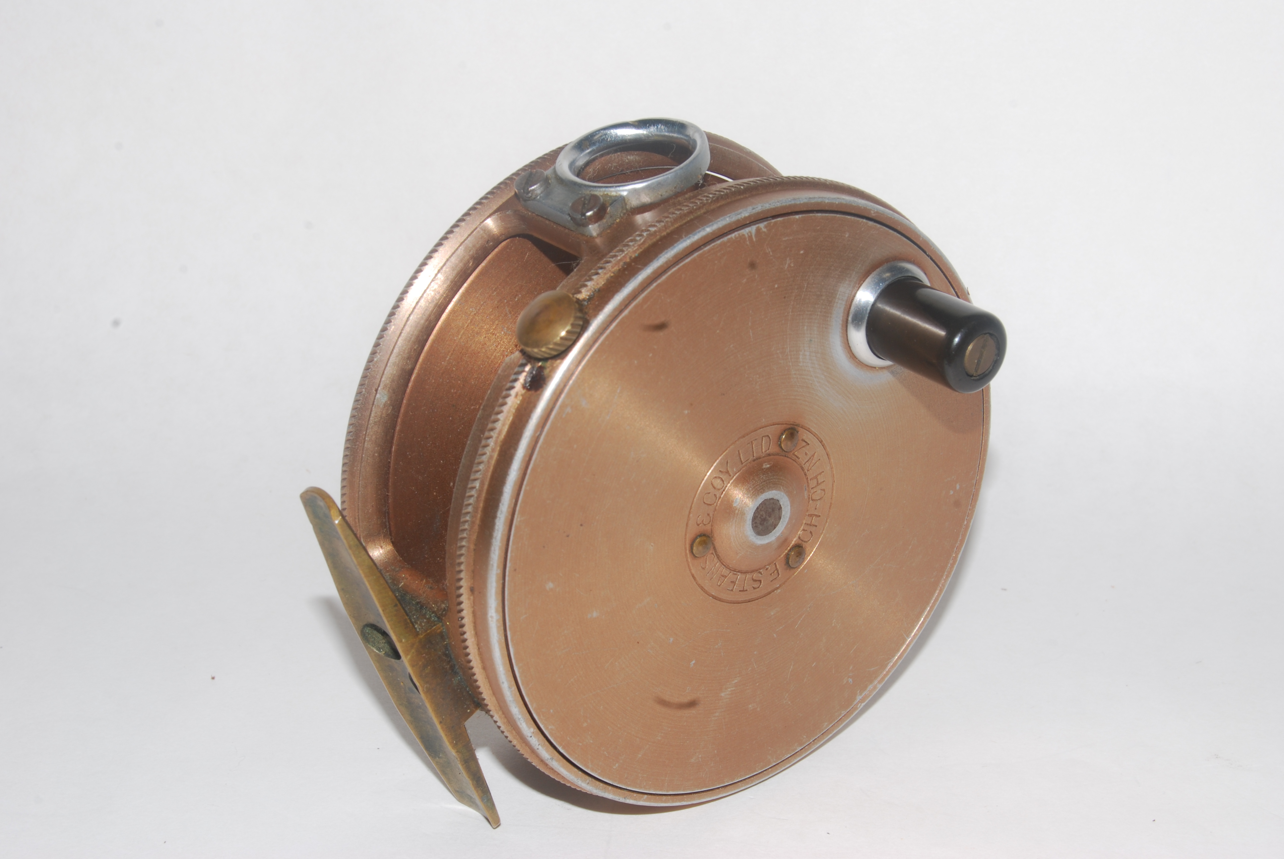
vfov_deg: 19.8
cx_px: 642
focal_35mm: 69
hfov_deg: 29.2
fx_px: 2464
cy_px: 430
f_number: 20
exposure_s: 1/60
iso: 100
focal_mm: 46
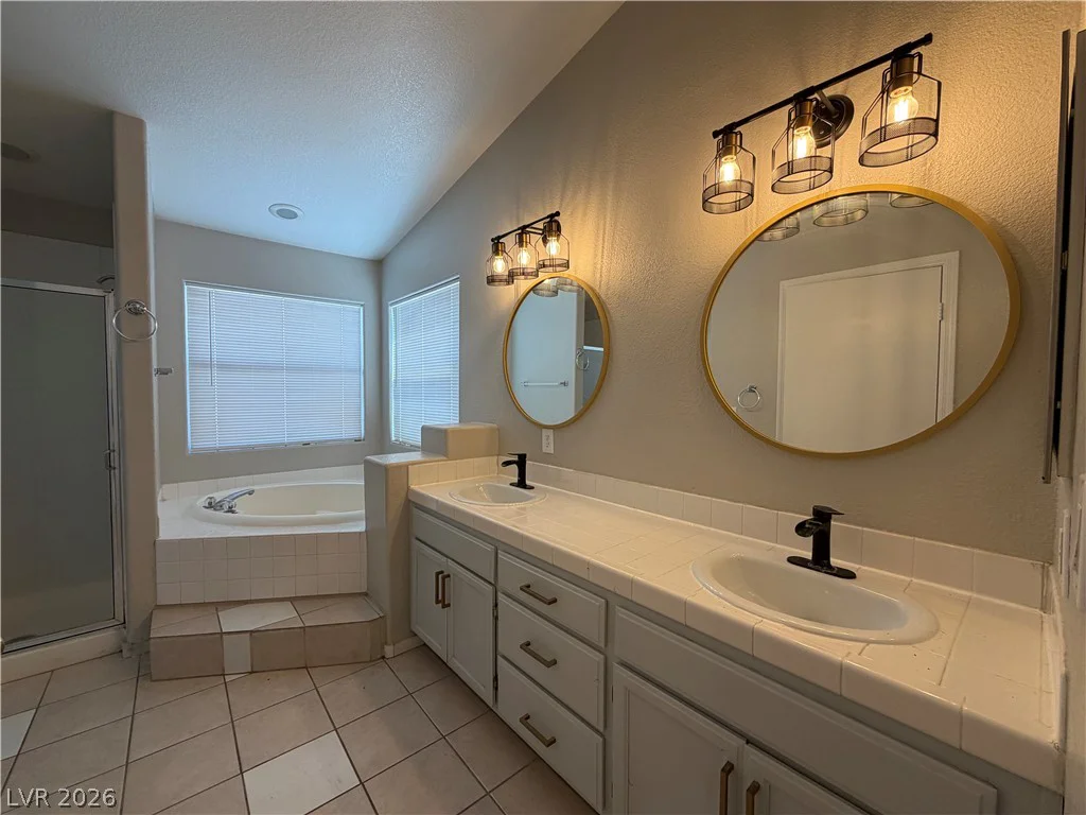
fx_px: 439
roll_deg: -0.2
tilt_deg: -2.4
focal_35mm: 14
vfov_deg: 85.7
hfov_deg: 102.1
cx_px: 543
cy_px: 408
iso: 160
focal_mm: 2.22
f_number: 2.2
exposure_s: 1/120
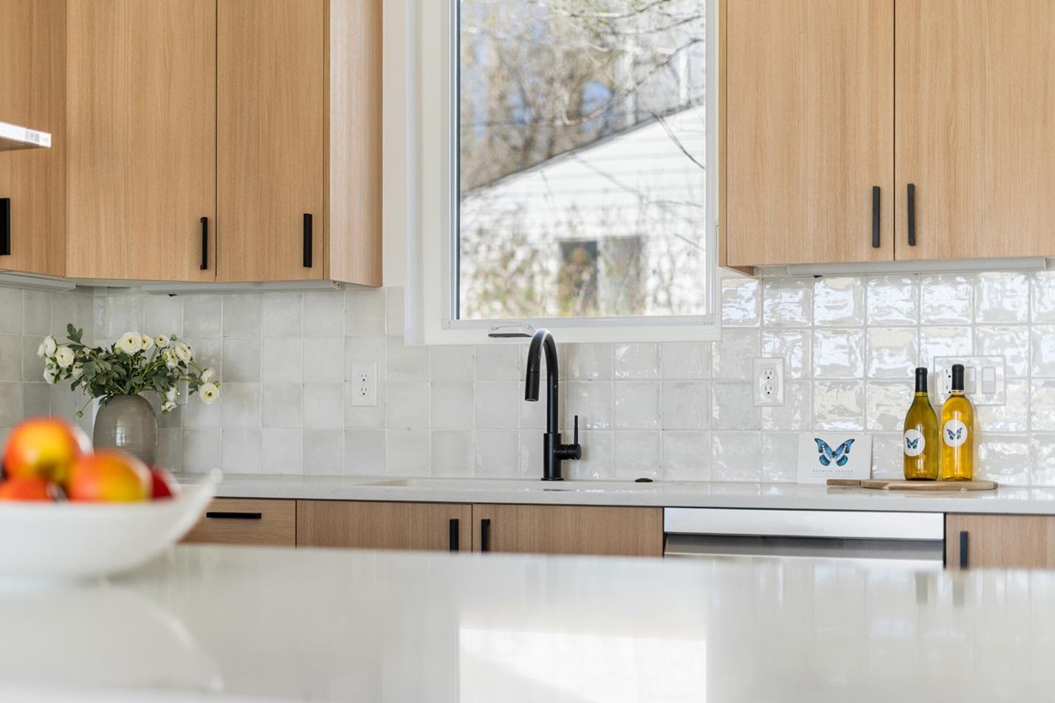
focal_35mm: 56
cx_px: 472
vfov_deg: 24.2
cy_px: 374
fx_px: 1641
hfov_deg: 35.6
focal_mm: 50
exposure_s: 1/500
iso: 500
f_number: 1.8
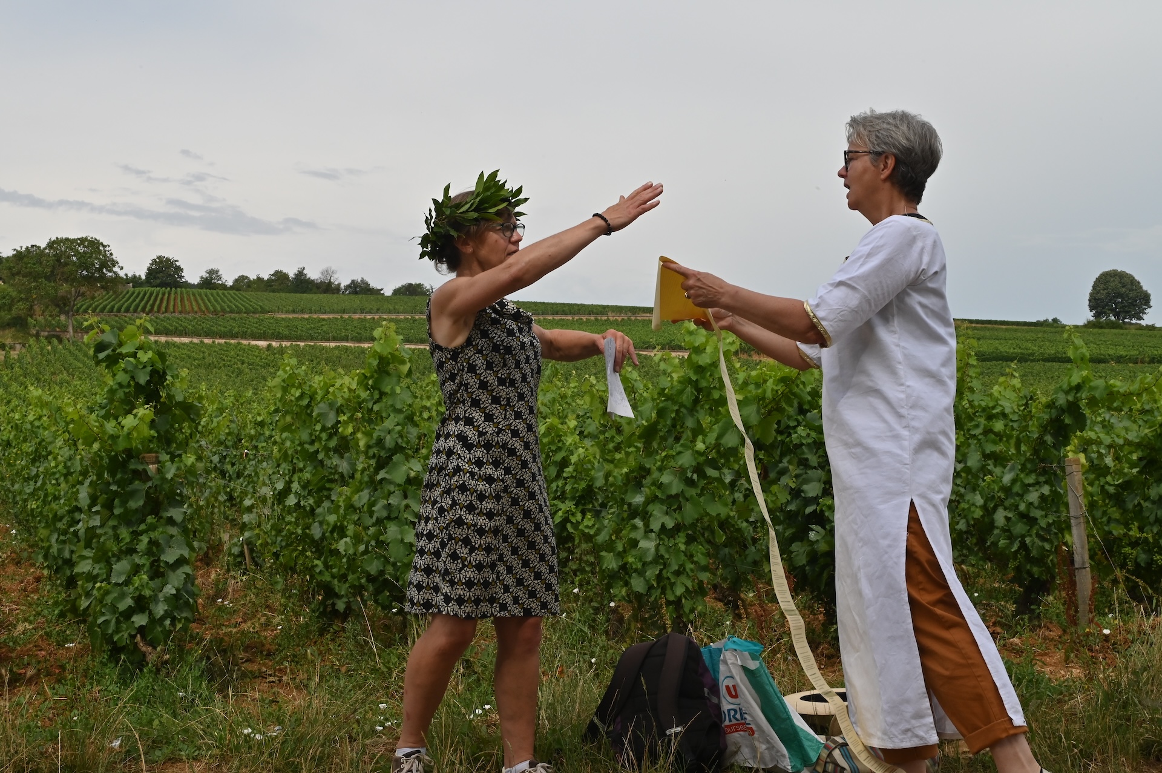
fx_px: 1548
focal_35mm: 48
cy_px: 386
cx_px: 581
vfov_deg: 28.0
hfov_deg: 41.1
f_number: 22
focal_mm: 48
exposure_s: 1/400
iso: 800
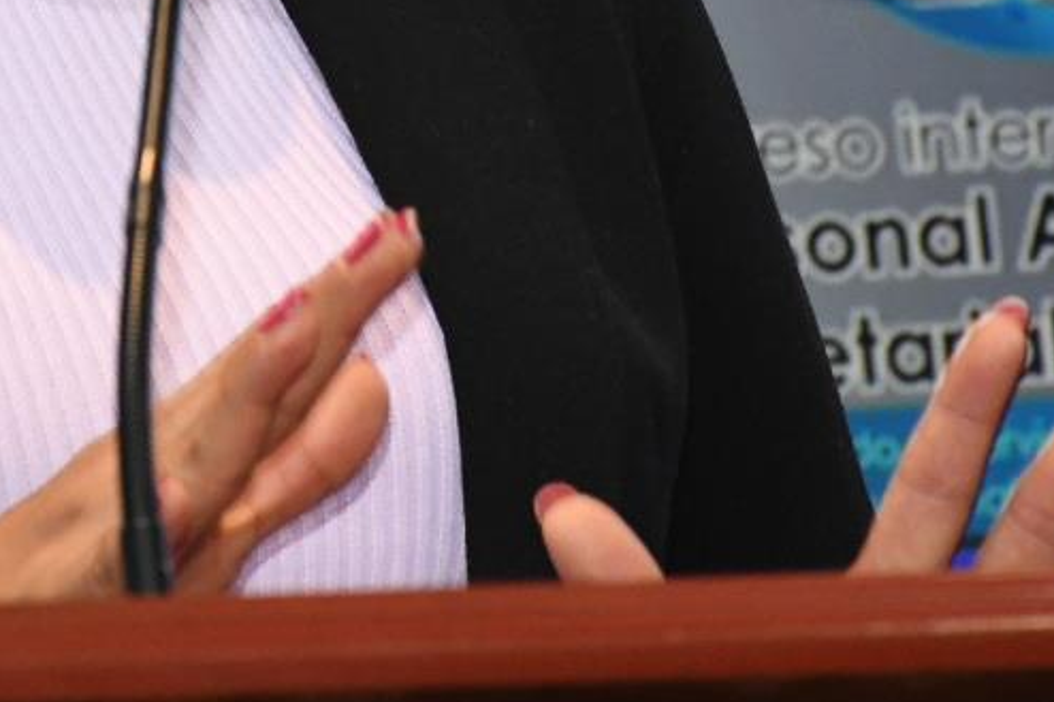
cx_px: 324
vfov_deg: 2.1
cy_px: -316
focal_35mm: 640
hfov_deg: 3.2
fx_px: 18730
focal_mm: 130
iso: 3200
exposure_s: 1/125
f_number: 6.3
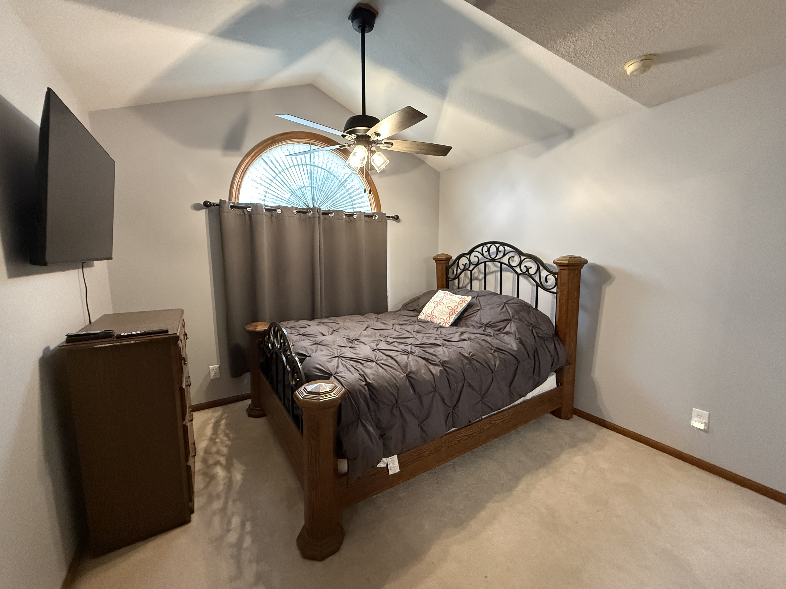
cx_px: 393
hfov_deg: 102.1
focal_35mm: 14
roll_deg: +0.3
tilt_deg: -6.7
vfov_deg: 85.7
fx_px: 318
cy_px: 294
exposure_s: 1/60
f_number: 2.2
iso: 1000
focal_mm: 2.22
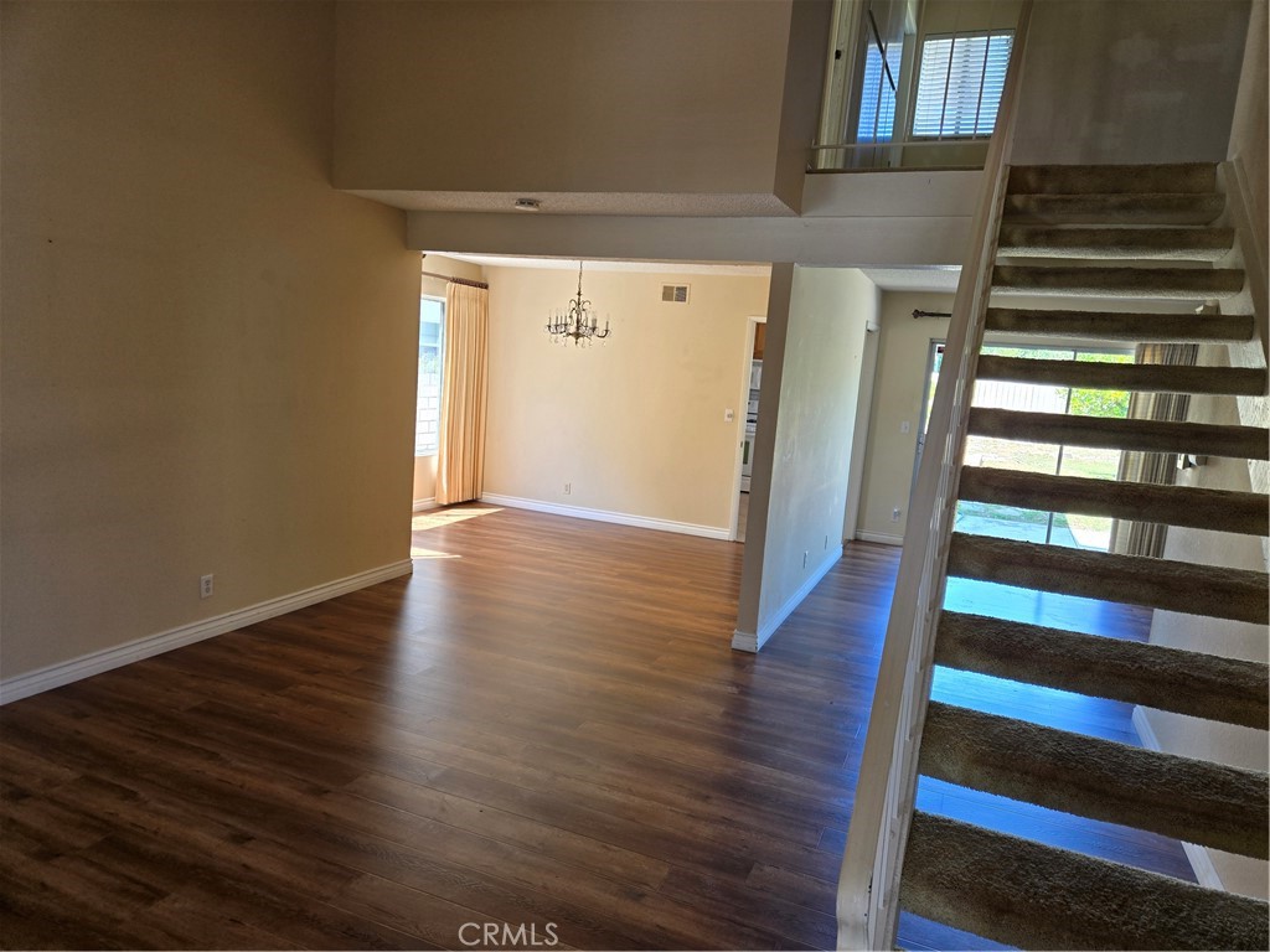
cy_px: 476
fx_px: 844
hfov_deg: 73.9
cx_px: 635
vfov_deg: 58.9
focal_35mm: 23
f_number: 1.8
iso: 64
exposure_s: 1/180
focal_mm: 5.4
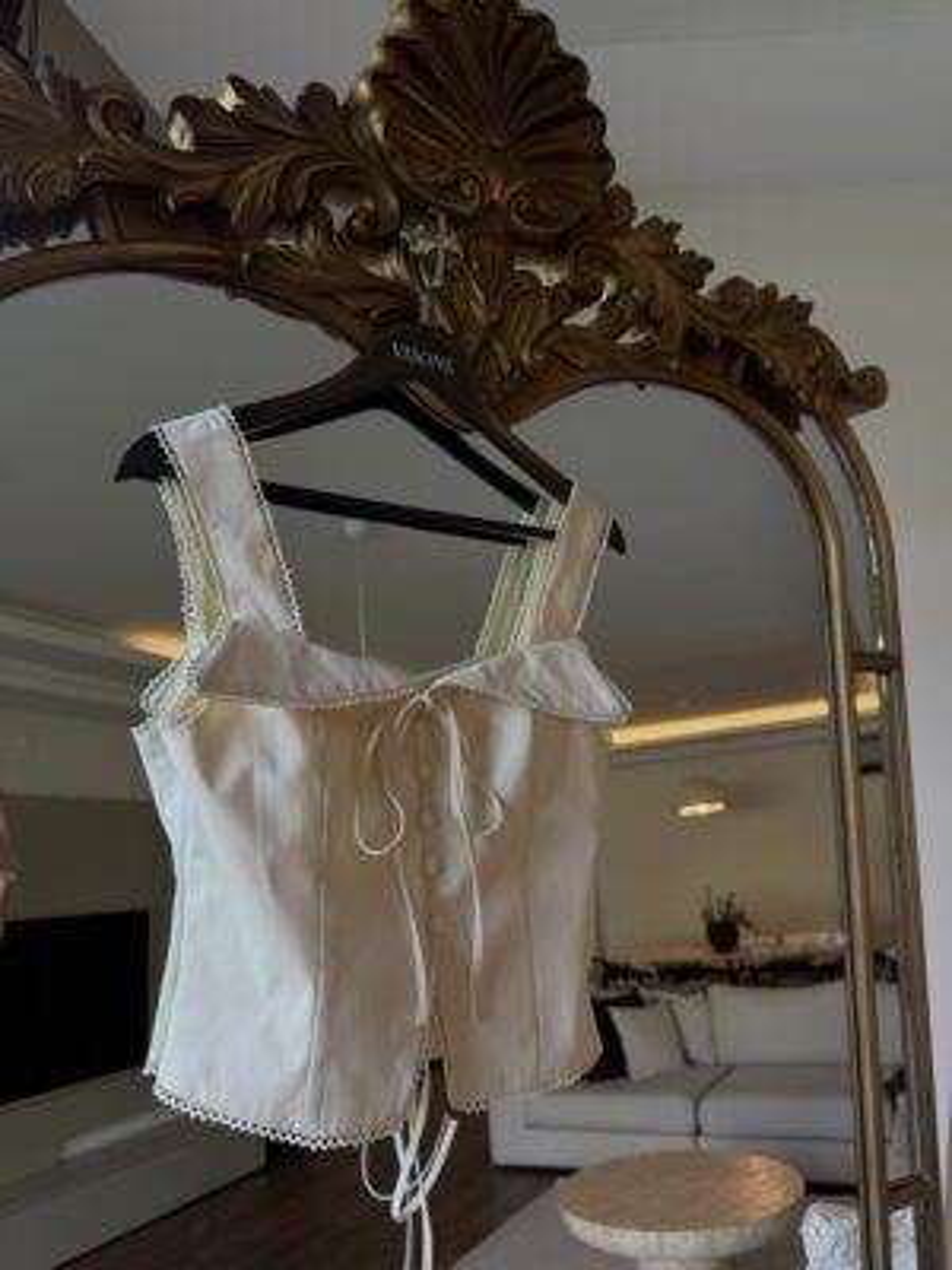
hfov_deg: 56.8
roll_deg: -3.1
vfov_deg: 71.6
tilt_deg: +0.7
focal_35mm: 24
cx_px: 476
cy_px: 635
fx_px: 880
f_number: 1.78
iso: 64
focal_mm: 6.76
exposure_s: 1/170
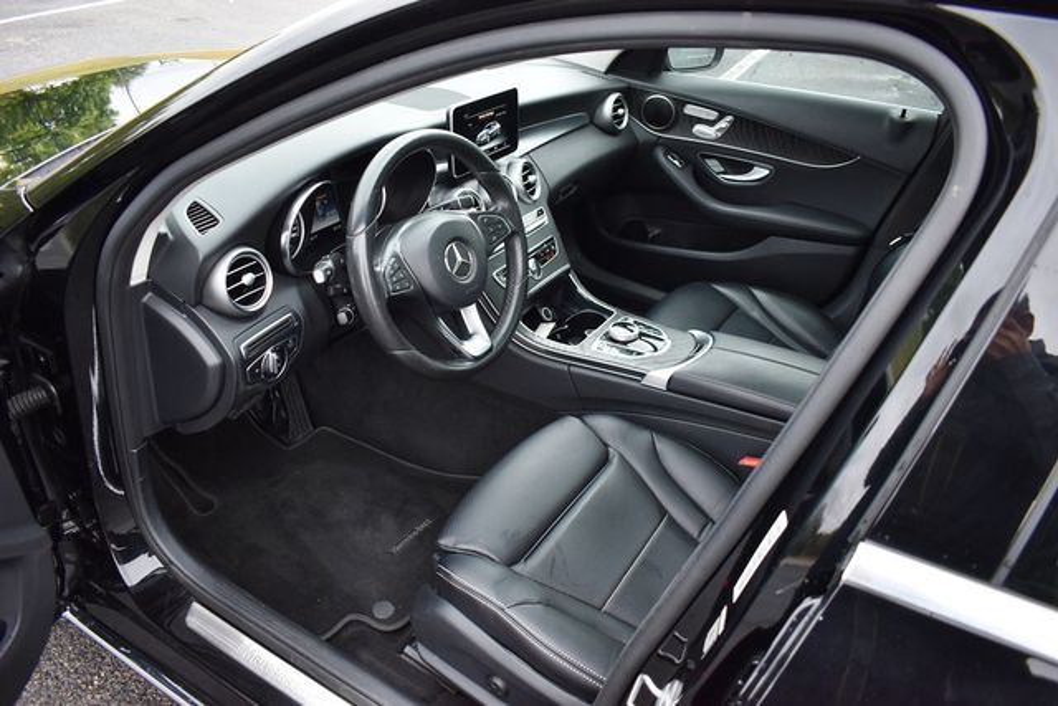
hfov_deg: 67.4
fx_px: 794
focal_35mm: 27
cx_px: 529
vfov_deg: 48.0
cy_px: 353
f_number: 3.5
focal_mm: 18
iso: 800
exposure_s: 1/200
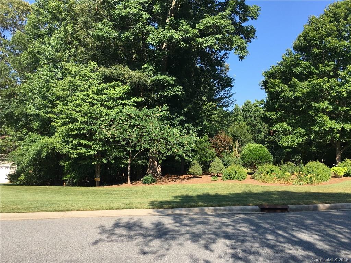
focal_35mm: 29
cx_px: 176
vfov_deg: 48.2
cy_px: 132
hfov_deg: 61.7
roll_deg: -1.4
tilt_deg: +4.5
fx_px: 294
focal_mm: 4.15
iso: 25
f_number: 2.2
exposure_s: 1/732
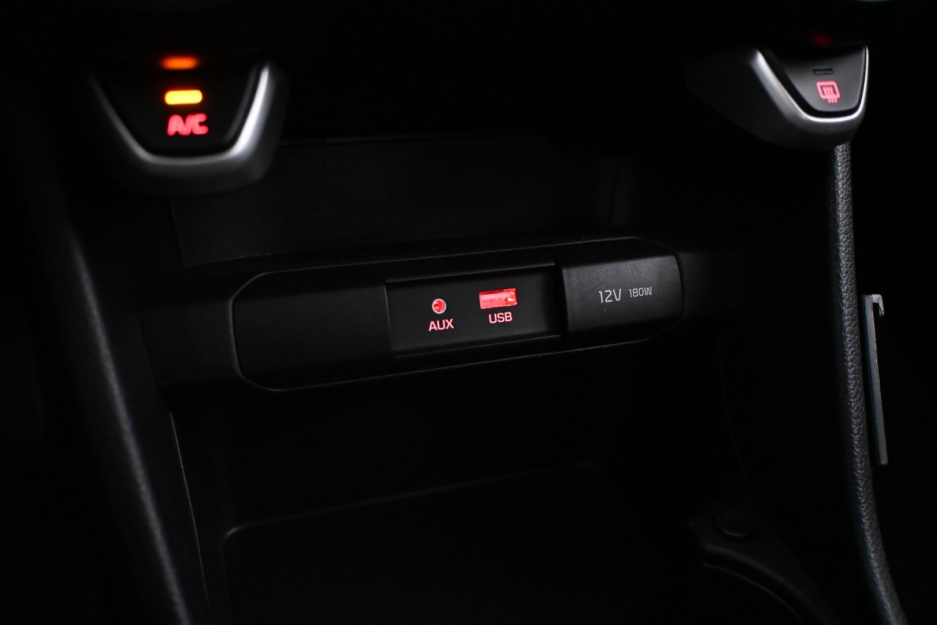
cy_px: 312
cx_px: 468
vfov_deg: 41.7
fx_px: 820
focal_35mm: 32
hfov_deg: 59.5
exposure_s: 1/30
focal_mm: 21
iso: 6400
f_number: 4
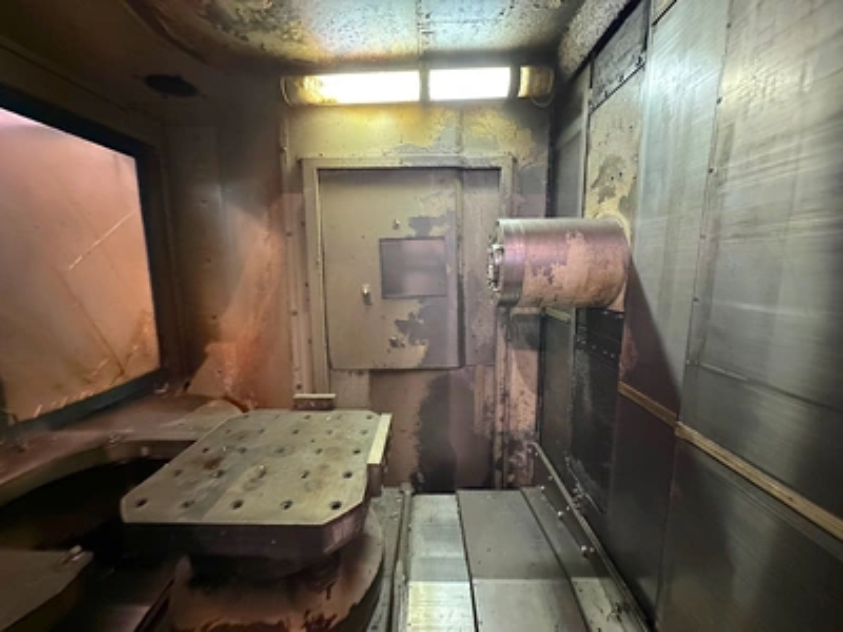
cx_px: 422
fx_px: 341
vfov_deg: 85.7
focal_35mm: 14
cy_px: 316
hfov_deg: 102.1
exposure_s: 1/25
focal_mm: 2.22
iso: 1250
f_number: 2.2
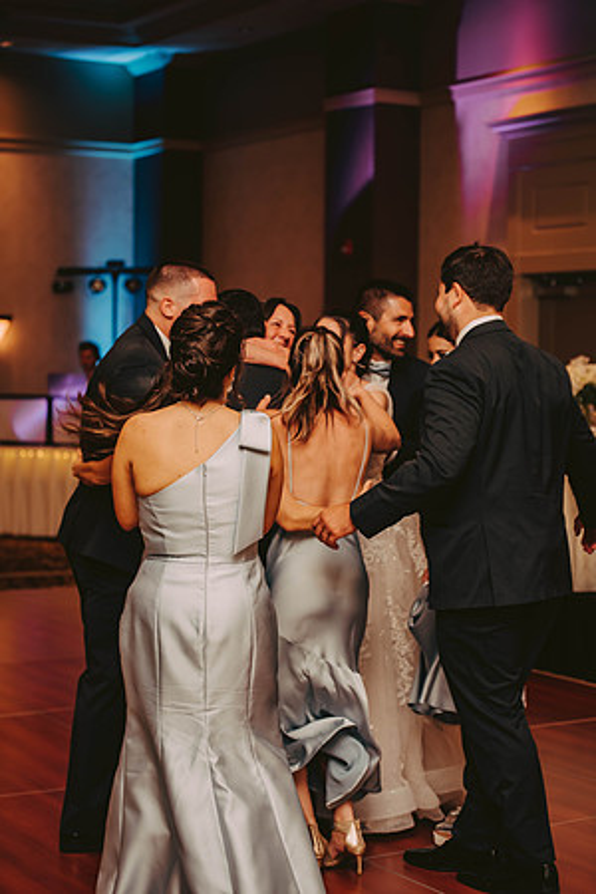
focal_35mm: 70
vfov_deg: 28.8
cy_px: 447
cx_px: 298
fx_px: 1738
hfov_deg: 19.5
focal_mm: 70
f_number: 2.8
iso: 800
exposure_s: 1/60
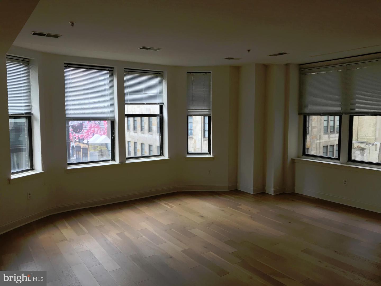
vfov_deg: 49.7
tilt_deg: -4.4
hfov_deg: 63.4
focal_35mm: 28
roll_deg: +0.6
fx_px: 308
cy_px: 143
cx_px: 190
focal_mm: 3.99
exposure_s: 1/120
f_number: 1.8
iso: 25
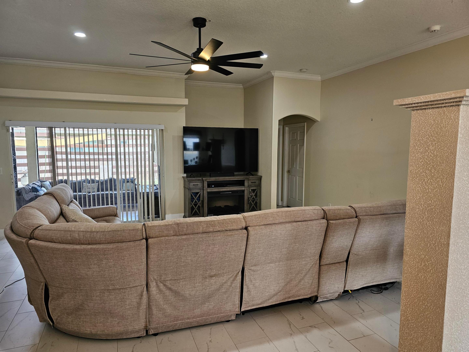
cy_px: 176
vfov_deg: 58.9
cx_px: 234
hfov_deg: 73.9
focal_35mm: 23
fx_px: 312
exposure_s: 1/120
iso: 160
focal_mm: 6.3
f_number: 1.7
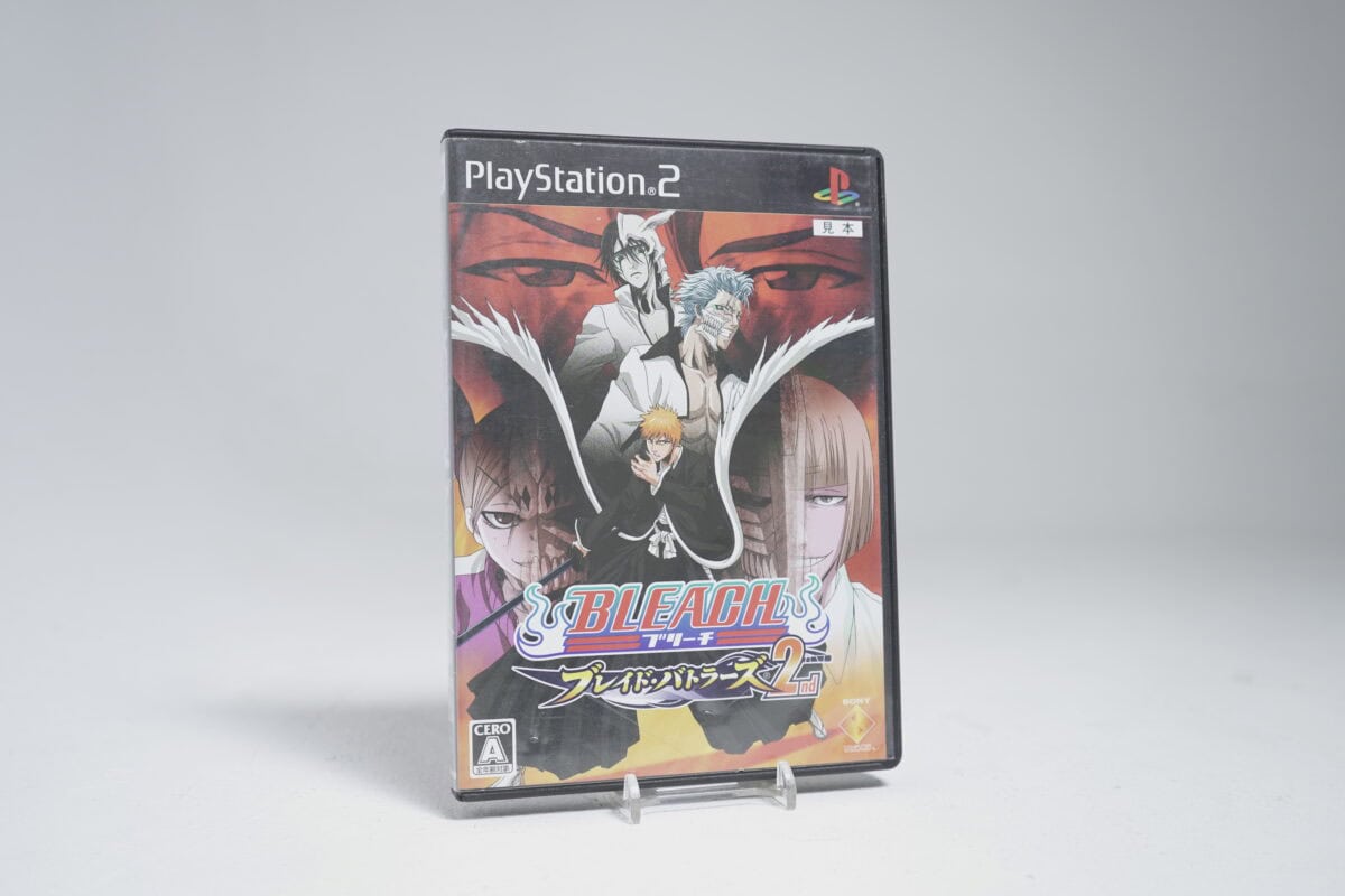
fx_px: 1382
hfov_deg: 51.9
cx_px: 672
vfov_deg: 35.9
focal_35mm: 37
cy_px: 448
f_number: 5.6
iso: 640
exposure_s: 1/20
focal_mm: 37
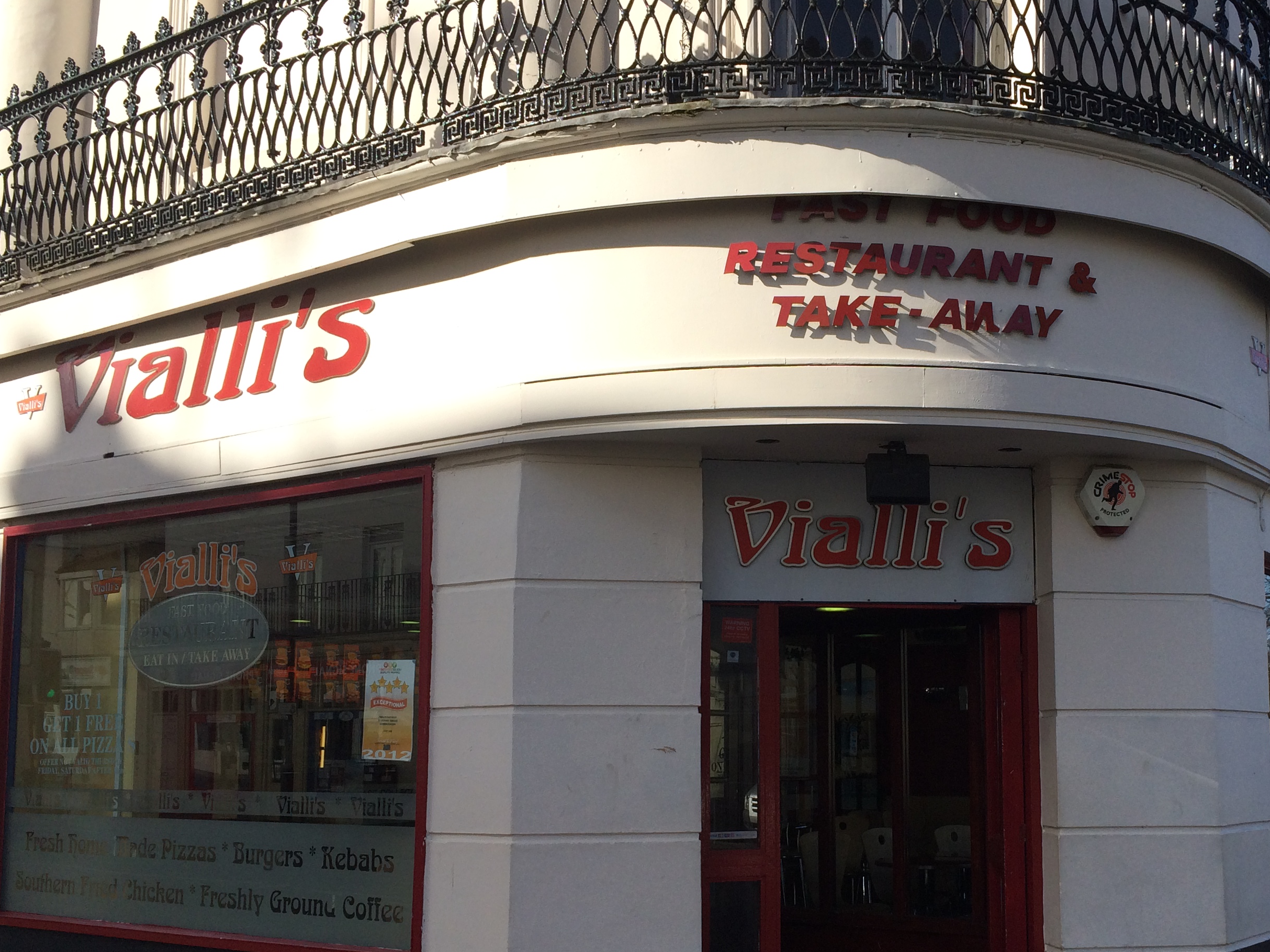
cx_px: 819
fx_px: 1431
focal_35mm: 39
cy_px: 613
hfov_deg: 47.3
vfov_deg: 36.5
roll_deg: +0.6
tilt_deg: +5.3
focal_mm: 4.15
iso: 32
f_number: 2.2
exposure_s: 1/1580
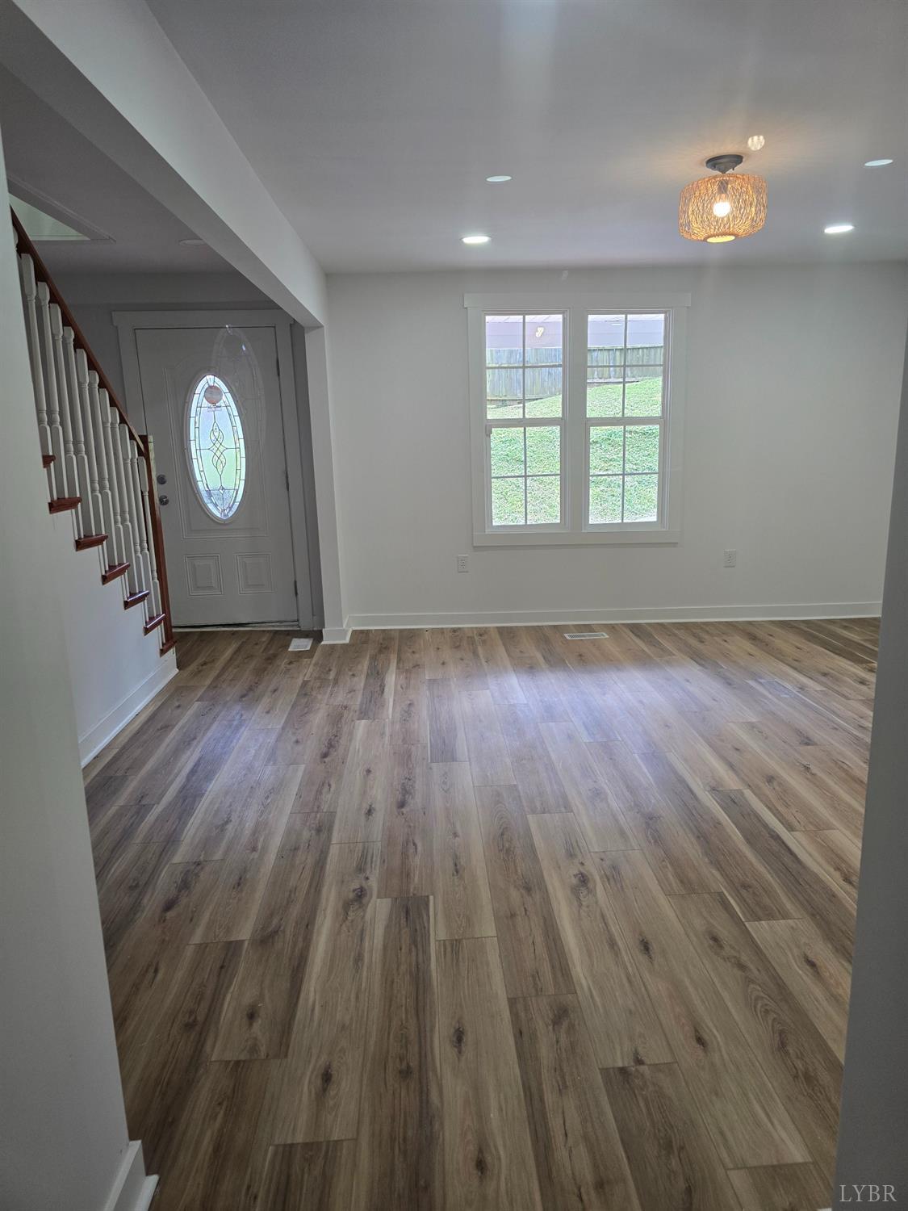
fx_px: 804
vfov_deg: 73.9
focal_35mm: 23
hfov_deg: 58.9
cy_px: 606
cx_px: 454
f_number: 1.7
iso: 100
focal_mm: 6.3
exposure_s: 1/120
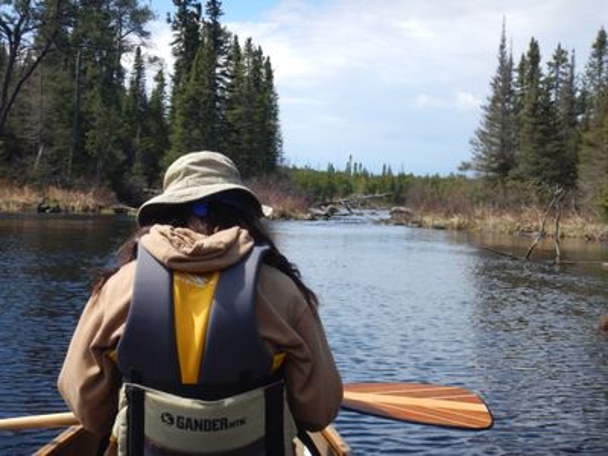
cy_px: 228
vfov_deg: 26.1
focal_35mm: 56
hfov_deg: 34.3
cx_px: 304
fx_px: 984
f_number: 4.4
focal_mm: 10.1
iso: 125
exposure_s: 1/640
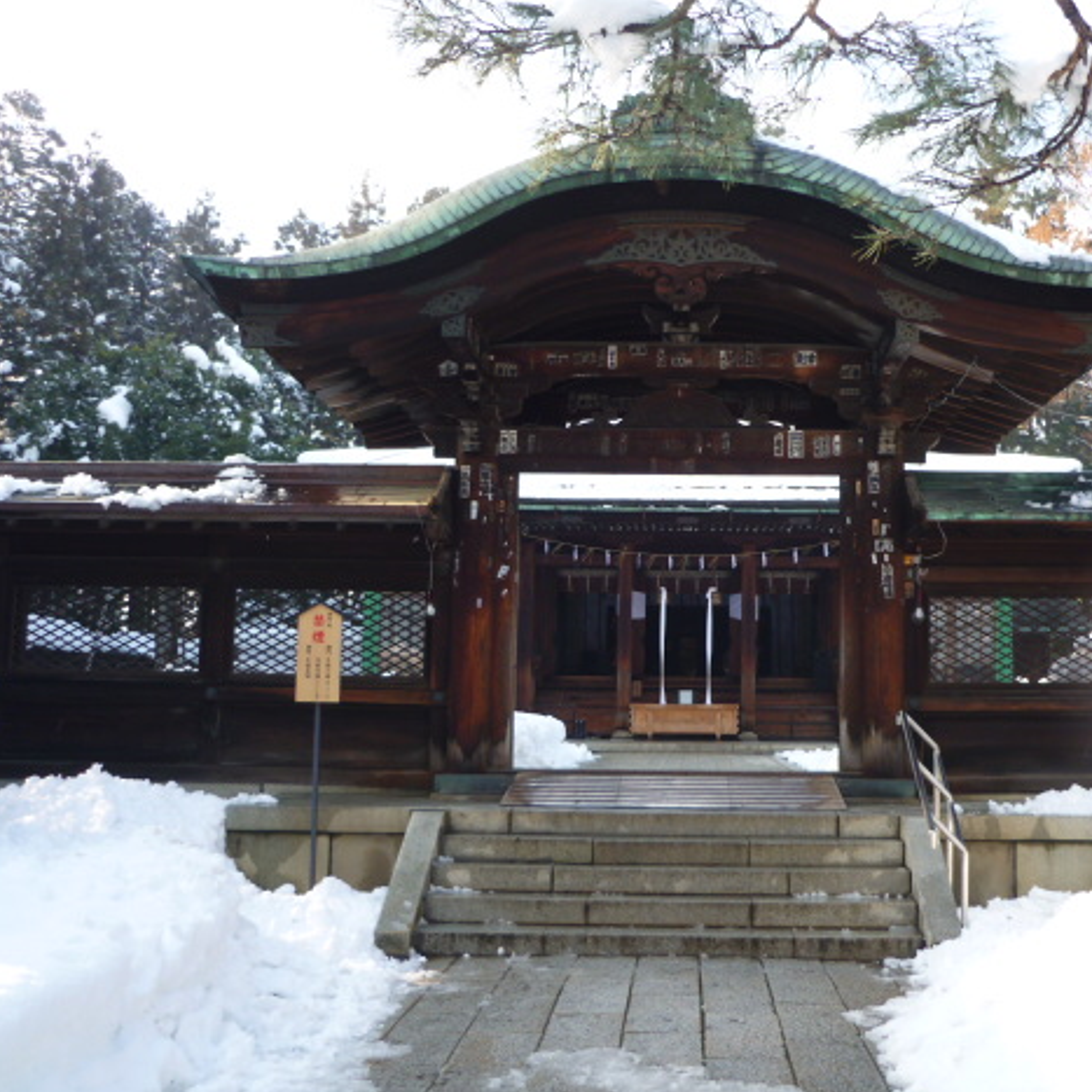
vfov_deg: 41.9
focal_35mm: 40
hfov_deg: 41.6
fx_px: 1428
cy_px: 557
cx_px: 666
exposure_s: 1/200
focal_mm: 5.5
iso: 80
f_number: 2.8
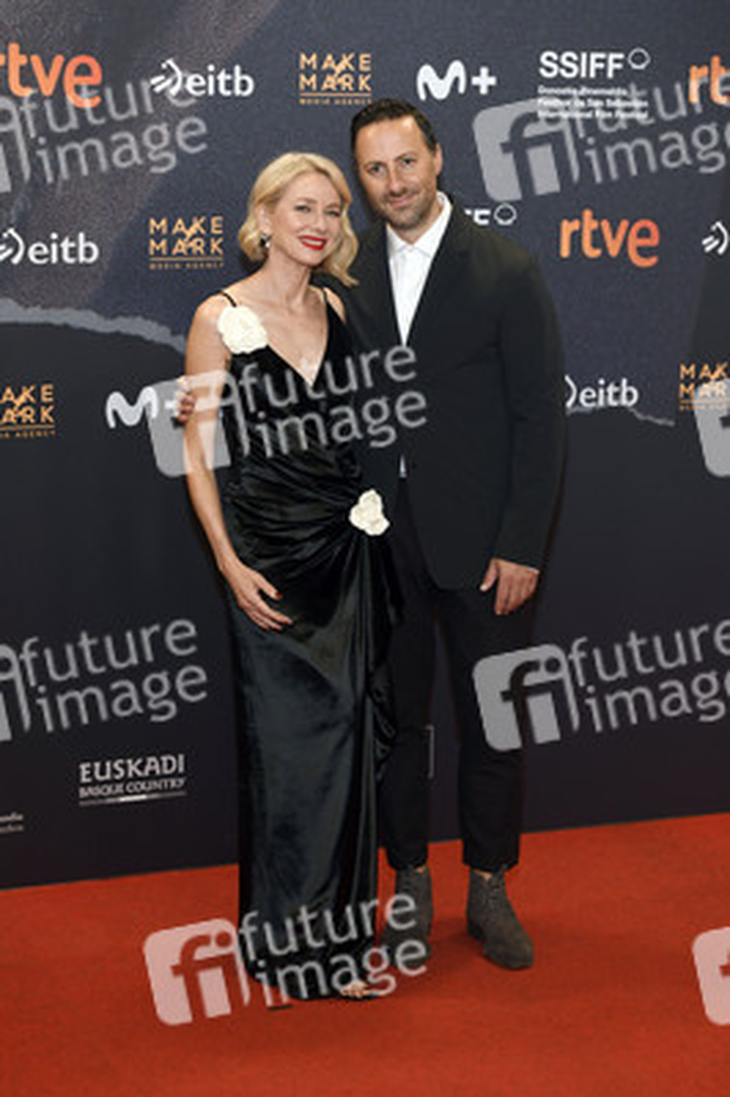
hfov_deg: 16.0
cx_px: 365
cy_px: 548
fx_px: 2590
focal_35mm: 85
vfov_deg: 23.9
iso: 800
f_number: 4.5
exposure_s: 1/320
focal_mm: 85
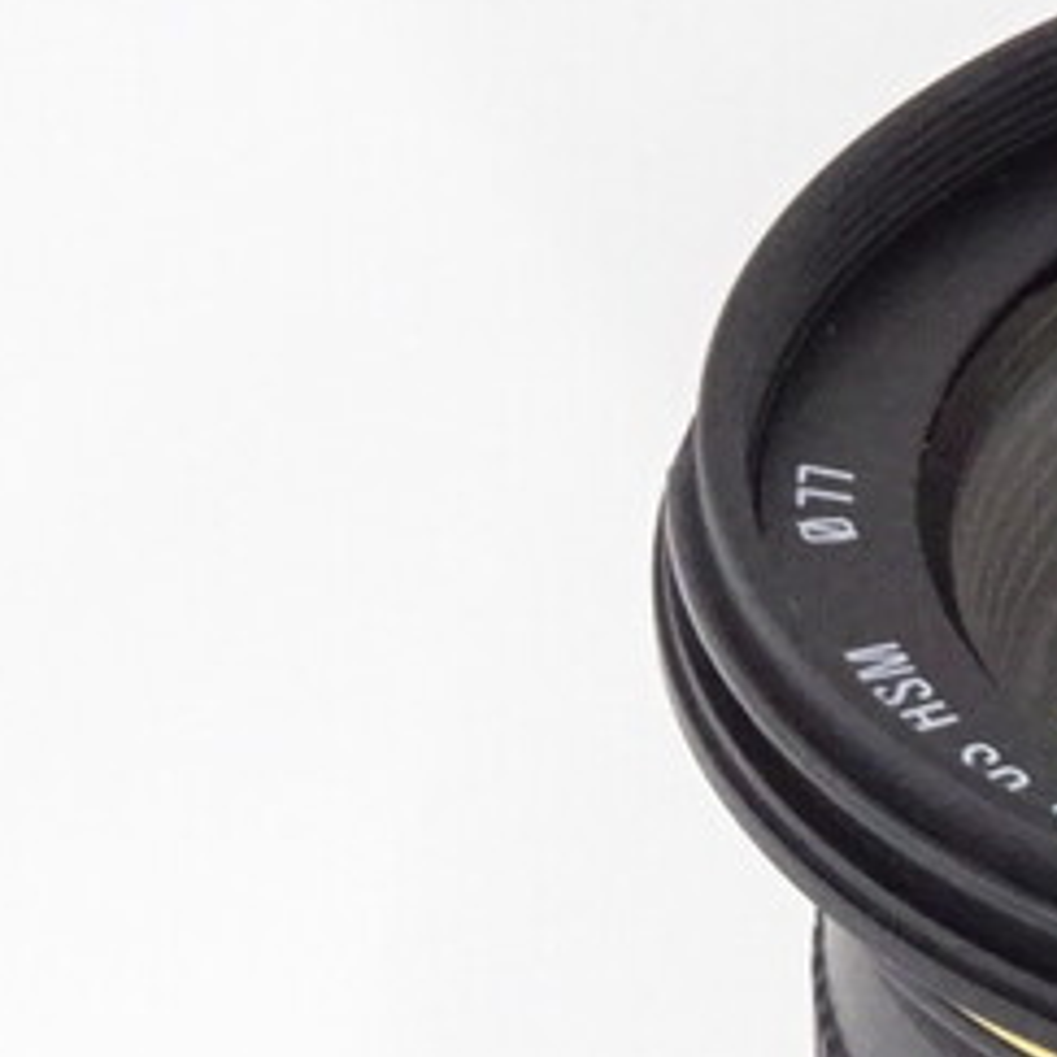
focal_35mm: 363
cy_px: 1370
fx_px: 12540
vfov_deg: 4.8
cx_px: 1709
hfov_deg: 4.8
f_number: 5
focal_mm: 14.12
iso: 1000
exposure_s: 1/100
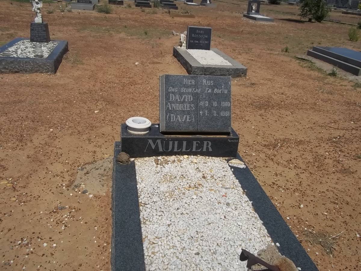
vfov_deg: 44.2
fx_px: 334
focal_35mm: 32
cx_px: 180
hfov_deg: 56.8
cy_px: 136
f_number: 5.5
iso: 80
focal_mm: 5.7
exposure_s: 1/1000
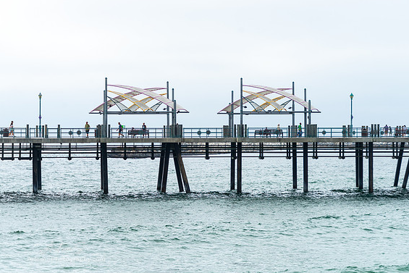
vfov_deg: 11.6
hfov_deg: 17.3
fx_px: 1341
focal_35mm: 118
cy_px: 138
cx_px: 209
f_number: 6.3
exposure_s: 1/640
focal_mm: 115
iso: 200
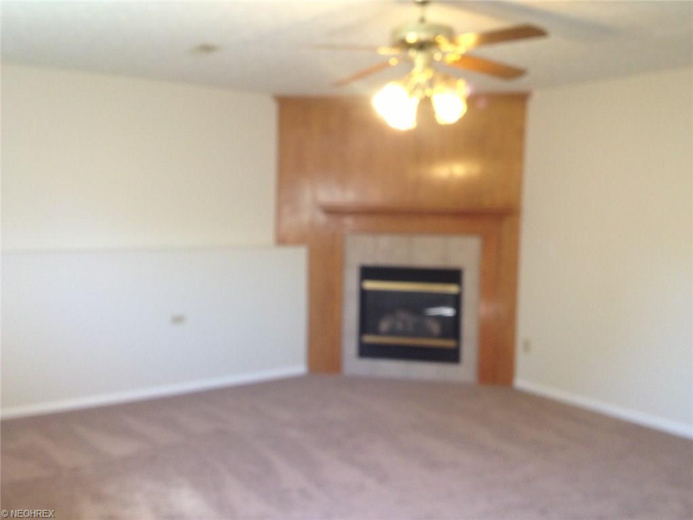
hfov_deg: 52.6
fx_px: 701
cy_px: 260
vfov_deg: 40.7
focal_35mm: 35
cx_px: 346
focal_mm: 4.28
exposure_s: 1/20
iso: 160
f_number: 2.4
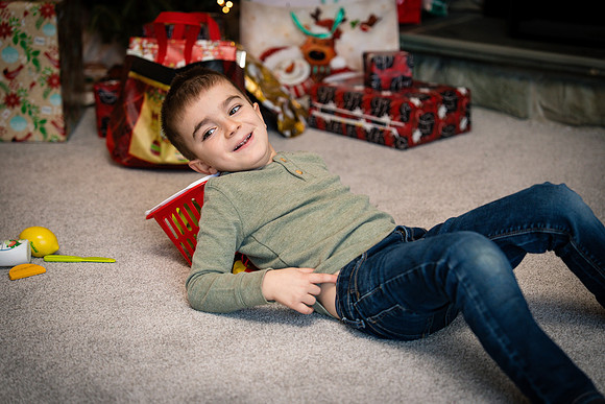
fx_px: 1177
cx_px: 302
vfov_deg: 19.5
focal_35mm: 70
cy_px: 202
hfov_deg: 28.8
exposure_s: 1/250
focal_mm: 70
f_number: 2.8
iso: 800
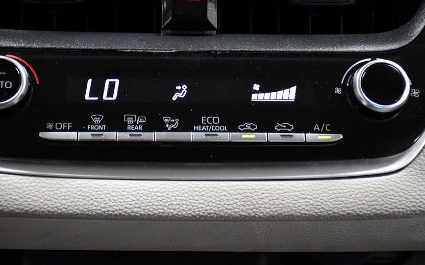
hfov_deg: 24.6
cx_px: 185
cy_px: 99
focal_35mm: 84
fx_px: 973
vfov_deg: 15.5
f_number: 4.5
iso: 2500
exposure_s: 1/100
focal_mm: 45
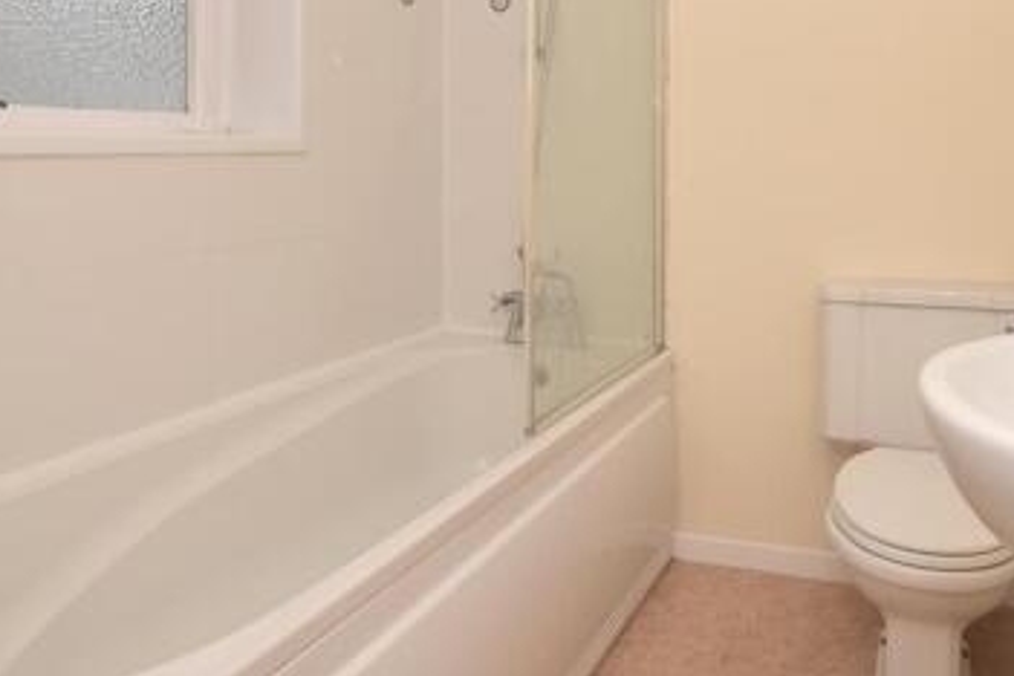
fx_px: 789
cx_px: 670
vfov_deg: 44.6
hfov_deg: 63.9
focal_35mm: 28
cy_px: 157
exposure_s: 1/200
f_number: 18
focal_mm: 10
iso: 400
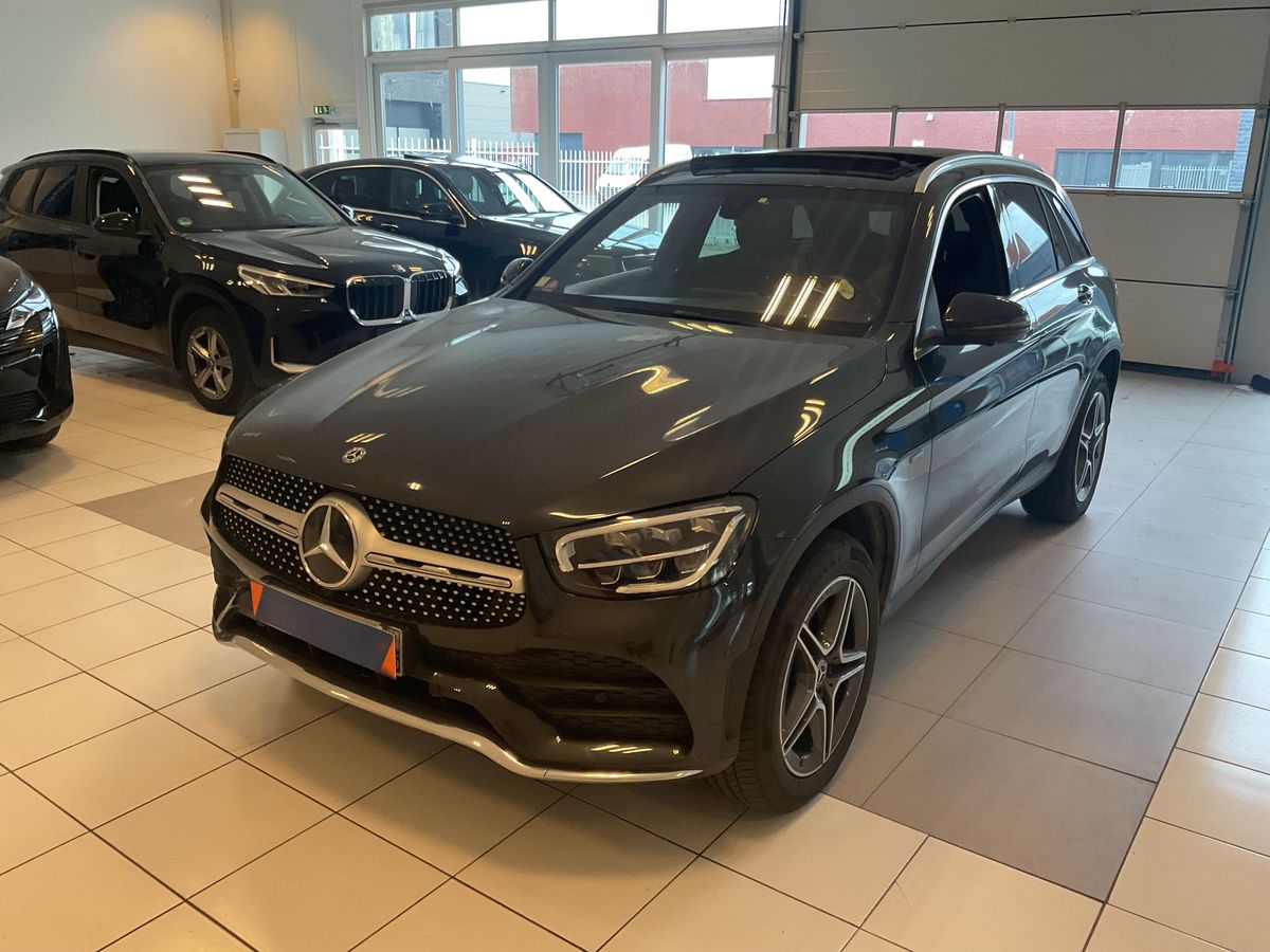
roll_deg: -0.6
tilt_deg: -16.0
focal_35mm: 29
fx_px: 1064
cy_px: 476
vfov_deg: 48.2
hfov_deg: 61.7
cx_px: 635
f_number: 1.8
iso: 100
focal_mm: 3
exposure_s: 1/60
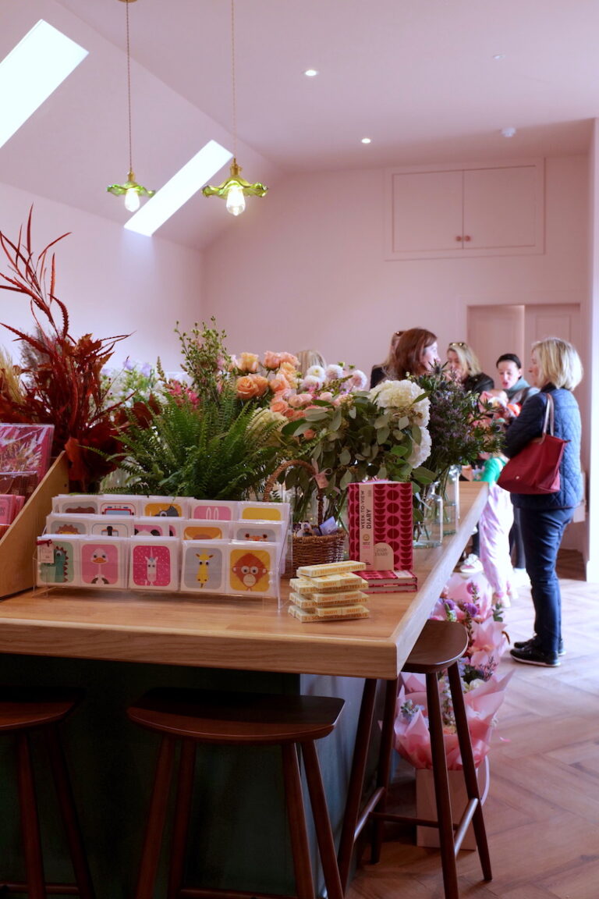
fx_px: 948
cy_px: 450
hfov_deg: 35.1
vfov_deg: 50.7
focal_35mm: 38
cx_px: 300
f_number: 7.1
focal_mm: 38
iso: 2000
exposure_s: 1/60
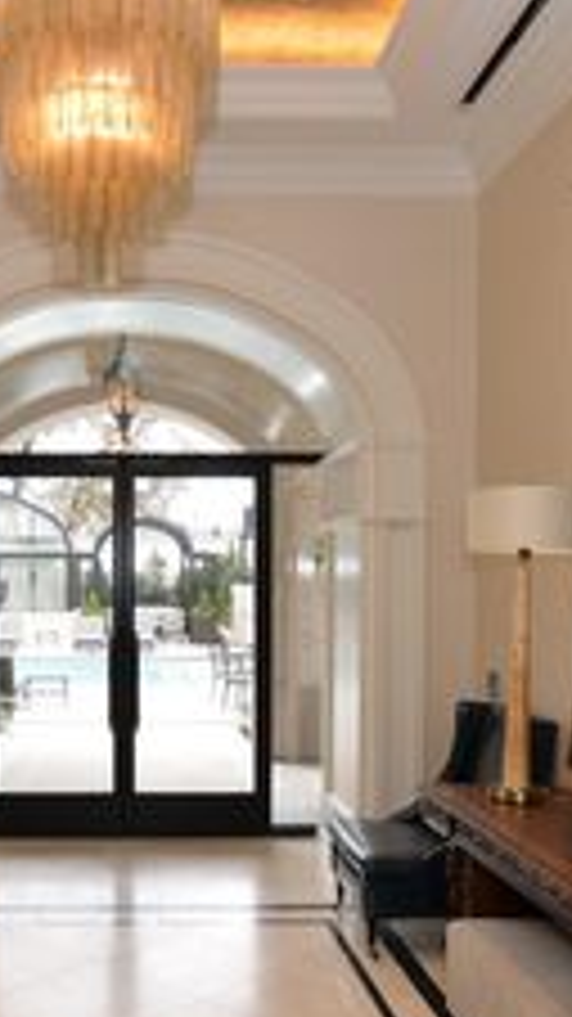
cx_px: 131
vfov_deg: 53.7
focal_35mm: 37
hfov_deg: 31.3
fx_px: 998
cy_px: 601
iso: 900
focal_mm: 16
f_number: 6.3
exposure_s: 1/200
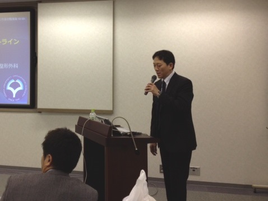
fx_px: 271
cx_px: 134
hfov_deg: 52.6
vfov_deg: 40.7
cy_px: 100
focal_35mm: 35
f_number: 2.4
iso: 64
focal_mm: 4.28
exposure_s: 1/40
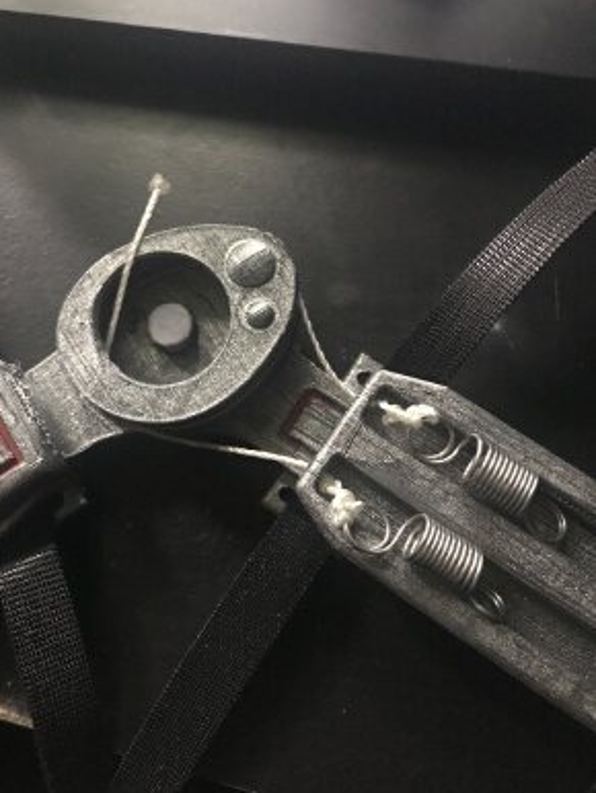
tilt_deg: -75.5
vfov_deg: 61.6
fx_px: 665
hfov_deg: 48.3
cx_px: 290
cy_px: 386
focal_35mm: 29
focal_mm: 3.99
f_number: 1.8
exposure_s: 1/4
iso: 100
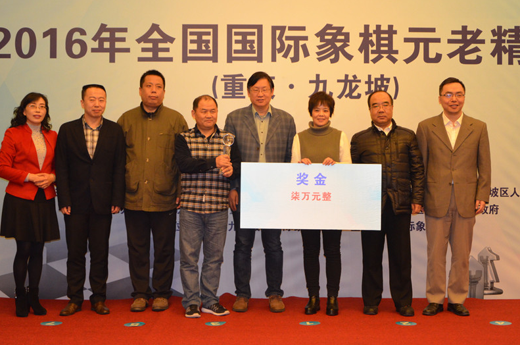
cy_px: 151
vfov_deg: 23.3
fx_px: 836
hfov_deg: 34.5
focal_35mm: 58
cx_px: 246
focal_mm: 34
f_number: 4.2
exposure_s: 1/60
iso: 2000
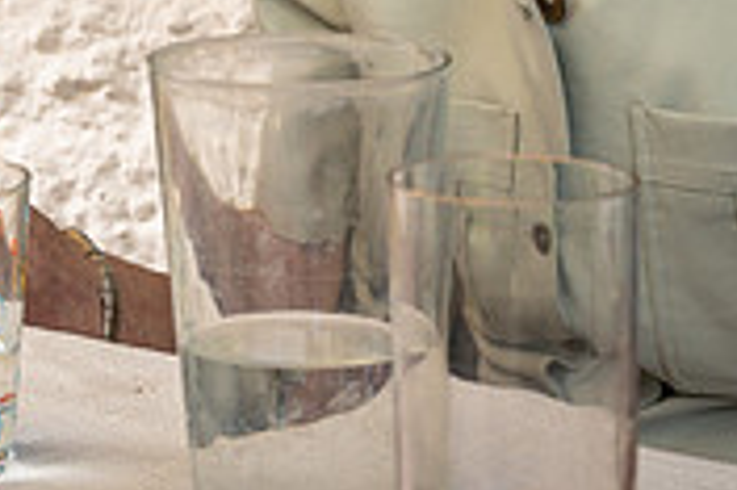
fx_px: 3579
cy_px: -302
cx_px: -222
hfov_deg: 11.5
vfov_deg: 7.7
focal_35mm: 175
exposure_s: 1/100
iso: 250
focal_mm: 53
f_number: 10
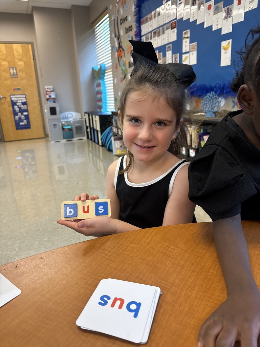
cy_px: 174
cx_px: 130
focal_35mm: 24
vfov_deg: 71.6
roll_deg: +2.9
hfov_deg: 56.8
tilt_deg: -17.7
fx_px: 240
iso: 320
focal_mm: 6.76
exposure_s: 1/60
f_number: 1.78
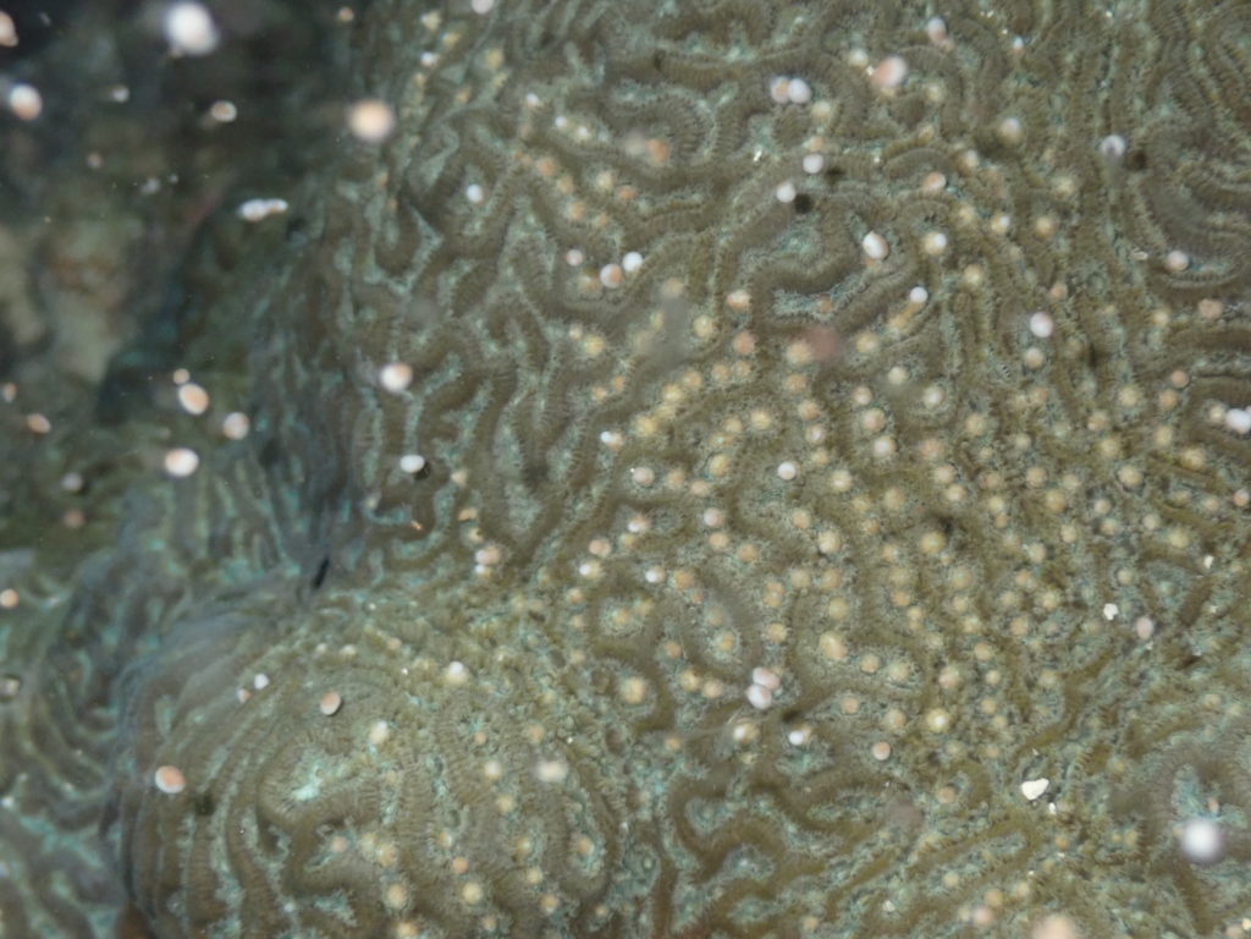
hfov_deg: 27.4
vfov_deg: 20.7
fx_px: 2566
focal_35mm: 71
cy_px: 470
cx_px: 626
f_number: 11
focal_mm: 12.73
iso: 800
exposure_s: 1/60
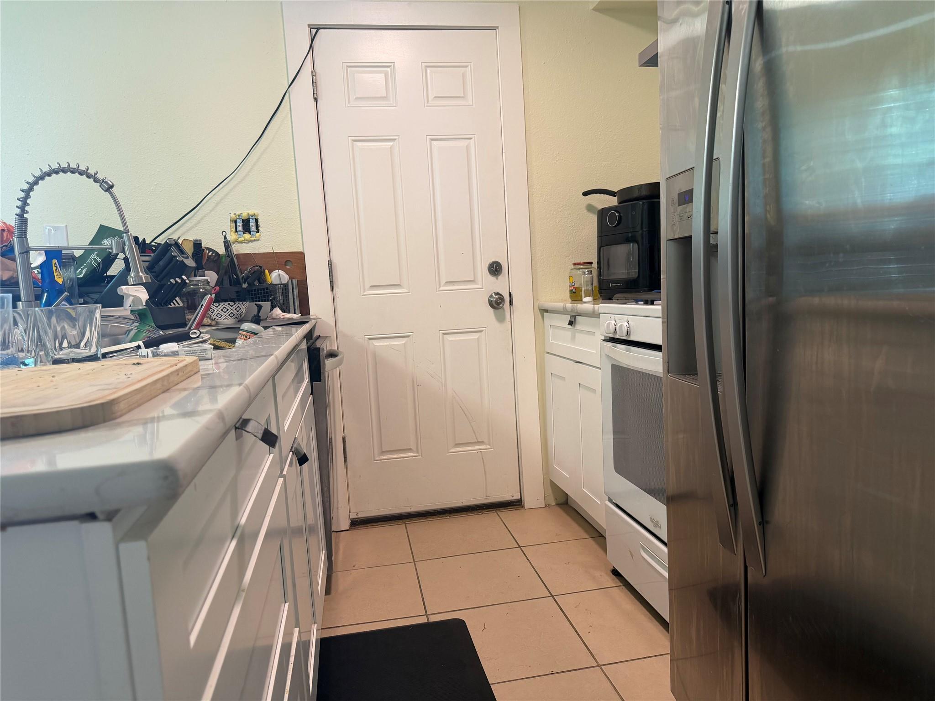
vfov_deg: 56.8
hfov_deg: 71.6
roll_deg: +3.5
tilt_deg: -5.9
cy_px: 350
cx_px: 468
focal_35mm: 24
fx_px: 648
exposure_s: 1/97
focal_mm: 6.76
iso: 200
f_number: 1.78
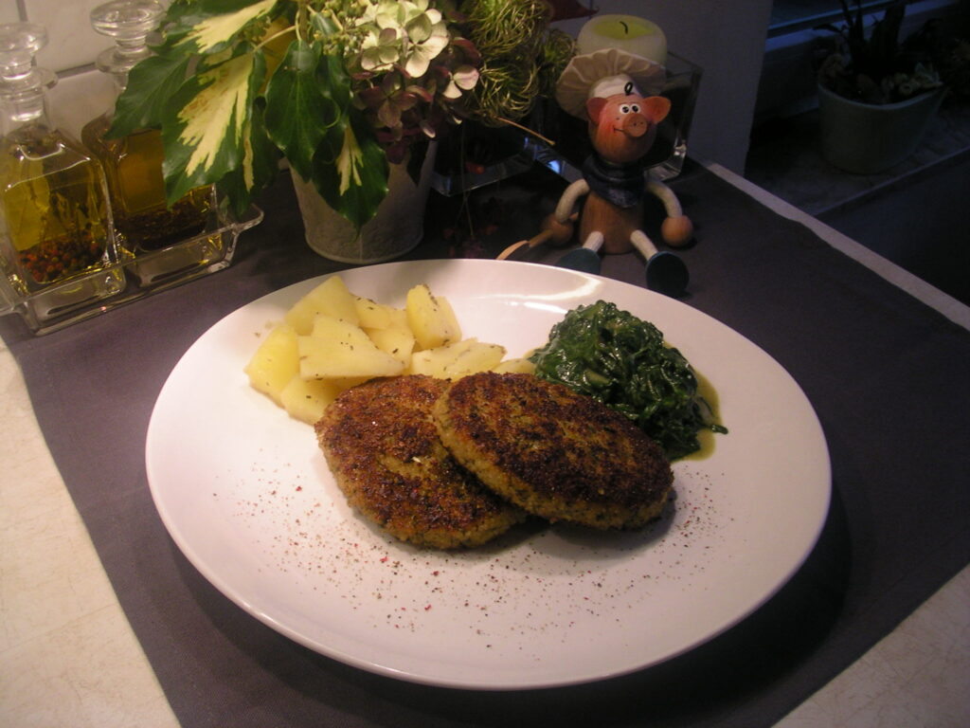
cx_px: 485
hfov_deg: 50.1
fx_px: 1037
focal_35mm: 37
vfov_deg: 38.7
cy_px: 364
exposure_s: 1/41.3
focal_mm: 5.6
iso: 100
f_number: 2.7
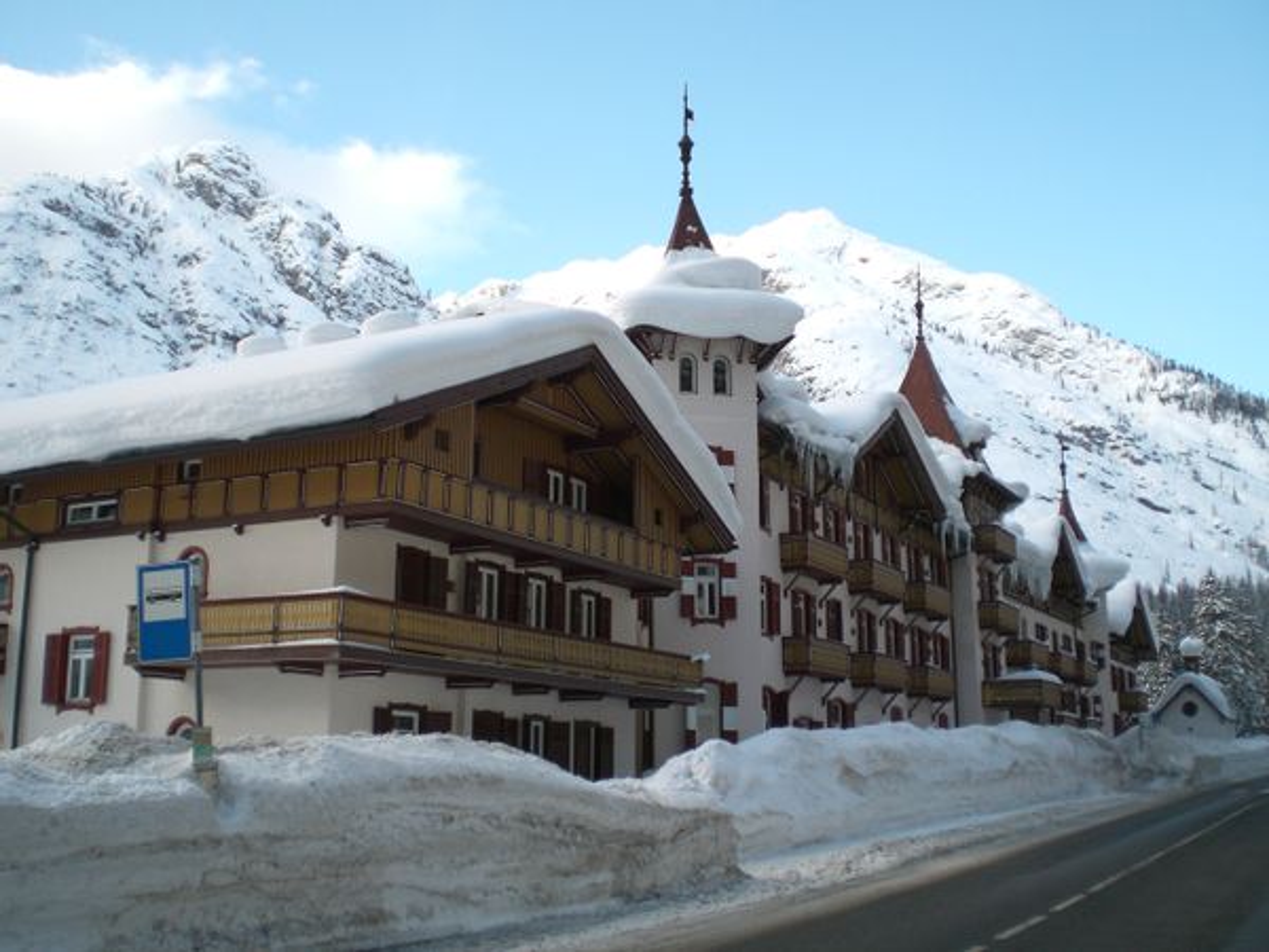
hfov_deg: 49.0
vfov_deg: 37.7
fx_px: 1393
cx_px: 634
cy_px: 476
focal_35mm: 38
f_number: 3.1
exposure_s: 1/200
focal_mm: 6.3
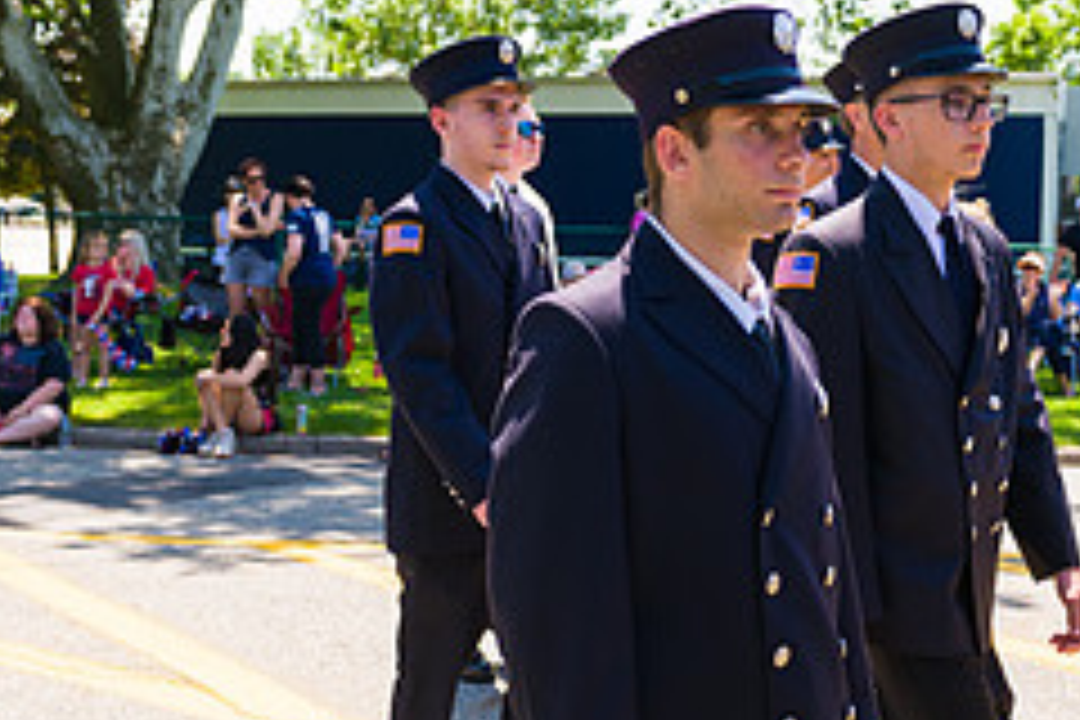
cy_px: 322
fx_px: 1740
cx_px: 603
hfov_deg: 34.4
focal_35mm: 58
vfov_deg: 23.4
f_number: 5
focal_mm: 24
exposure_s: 1/1250
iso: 200
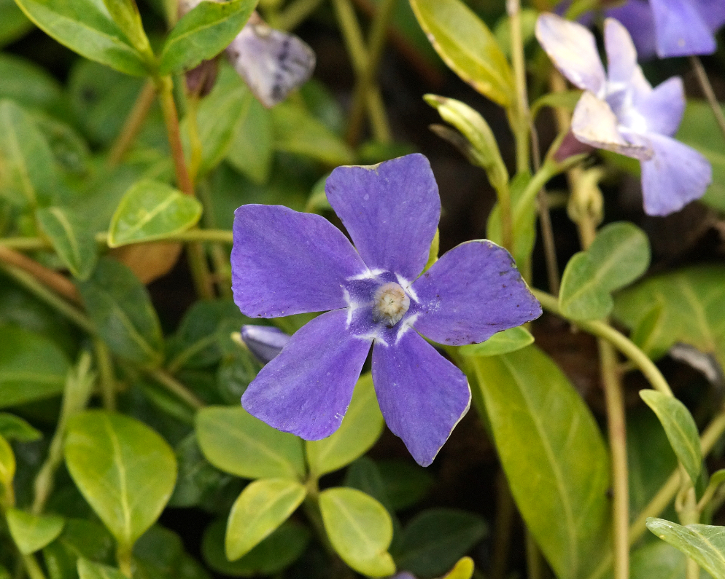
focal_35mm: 170
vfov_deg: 9.1
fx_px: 3647
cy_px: 288
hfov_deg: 11.4
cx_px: 362
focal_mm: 100
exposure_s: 1/160
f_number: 8
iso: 1250
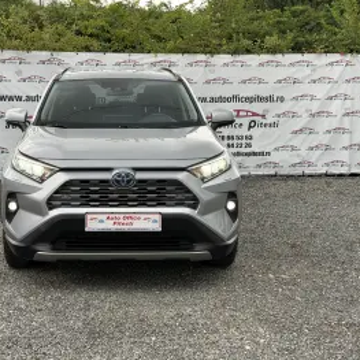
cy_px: 179
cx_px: 122
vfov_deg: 29.6
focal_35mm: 58
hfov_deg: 29.4
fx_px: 682
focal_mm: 6.76
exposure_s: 1/503
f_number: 1.78
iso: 64
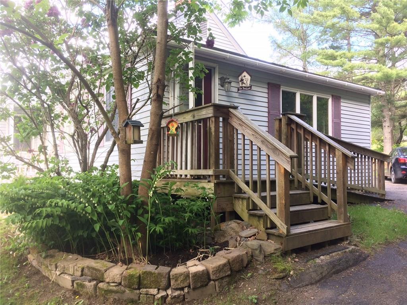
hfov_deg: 61.7
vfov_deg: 48.2
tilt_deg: +3.4
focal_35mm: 29
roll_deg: +0.8
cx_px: 204
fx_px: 341
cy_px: 152
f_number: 2.2
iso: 40
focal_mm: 4.15
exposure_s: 1/60
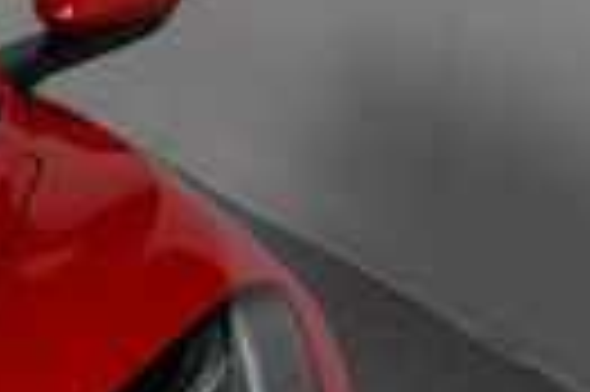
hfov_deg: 8.5
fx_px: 3601
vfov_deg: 6.2
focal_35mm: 220
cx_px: -829
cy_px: 505
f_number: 13
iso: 100
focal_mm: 30
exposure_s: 1/160
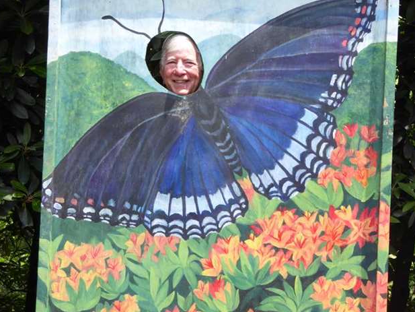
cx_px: 219
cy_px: 148
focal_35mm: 149
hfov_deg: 13.2
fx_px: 1787
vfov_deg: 10.0
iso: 160
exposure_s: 1/60
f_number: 5.1
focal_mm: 20.6
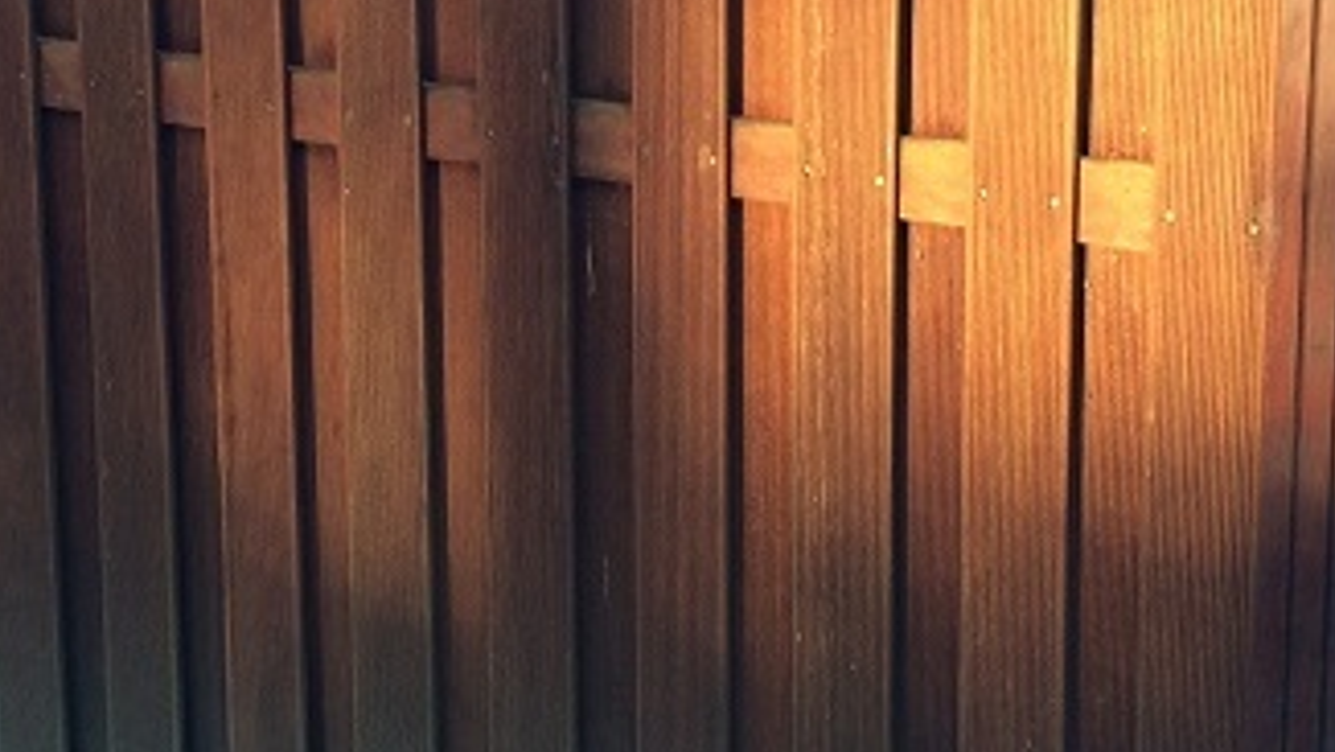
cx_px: 604
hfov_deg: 31.0
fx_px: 2408
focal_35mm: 68
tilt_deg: -10.4
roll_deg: +1.2
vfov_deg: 17.2
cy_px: -43
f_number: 2.2
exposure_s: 1/60
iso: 40
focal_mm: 4.15
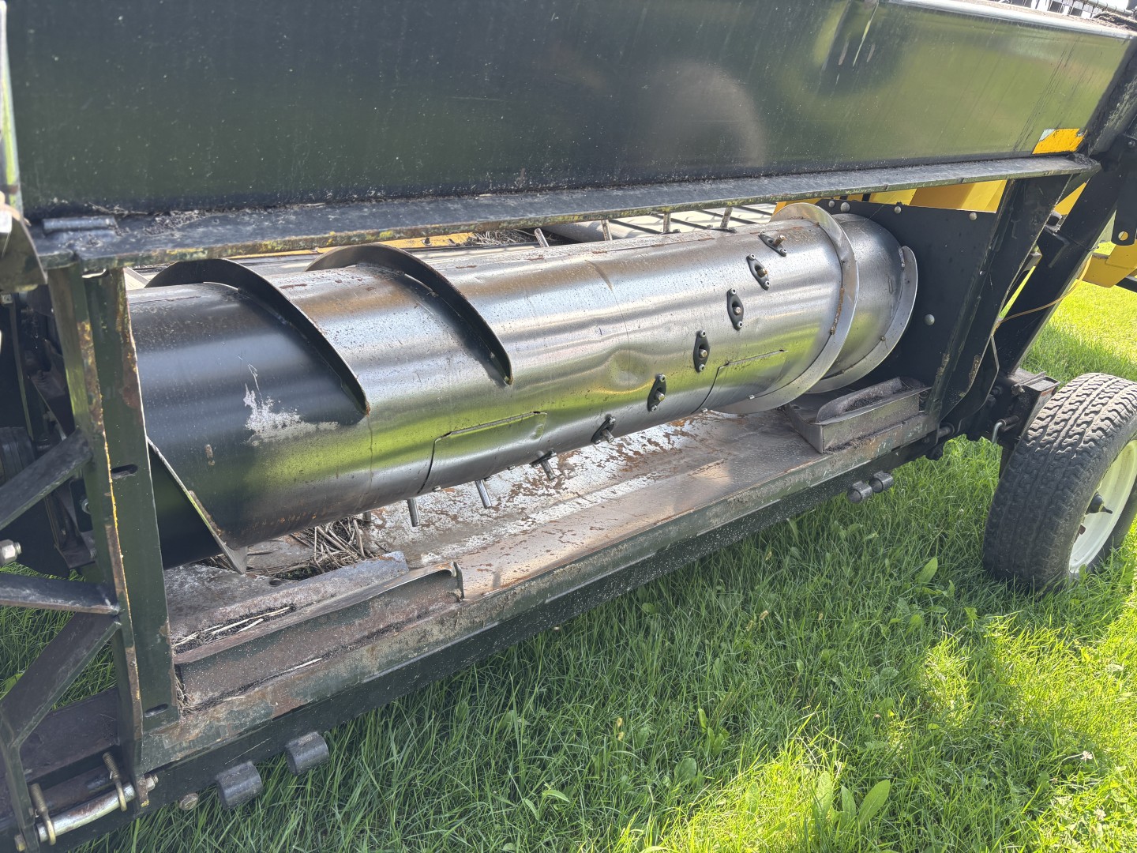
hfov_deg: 67.3
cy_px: 426
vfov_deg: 53.1
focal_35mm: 26
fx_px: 854
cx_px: 568
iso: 50
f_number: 1.6
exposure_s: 1/372
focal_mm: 5.96
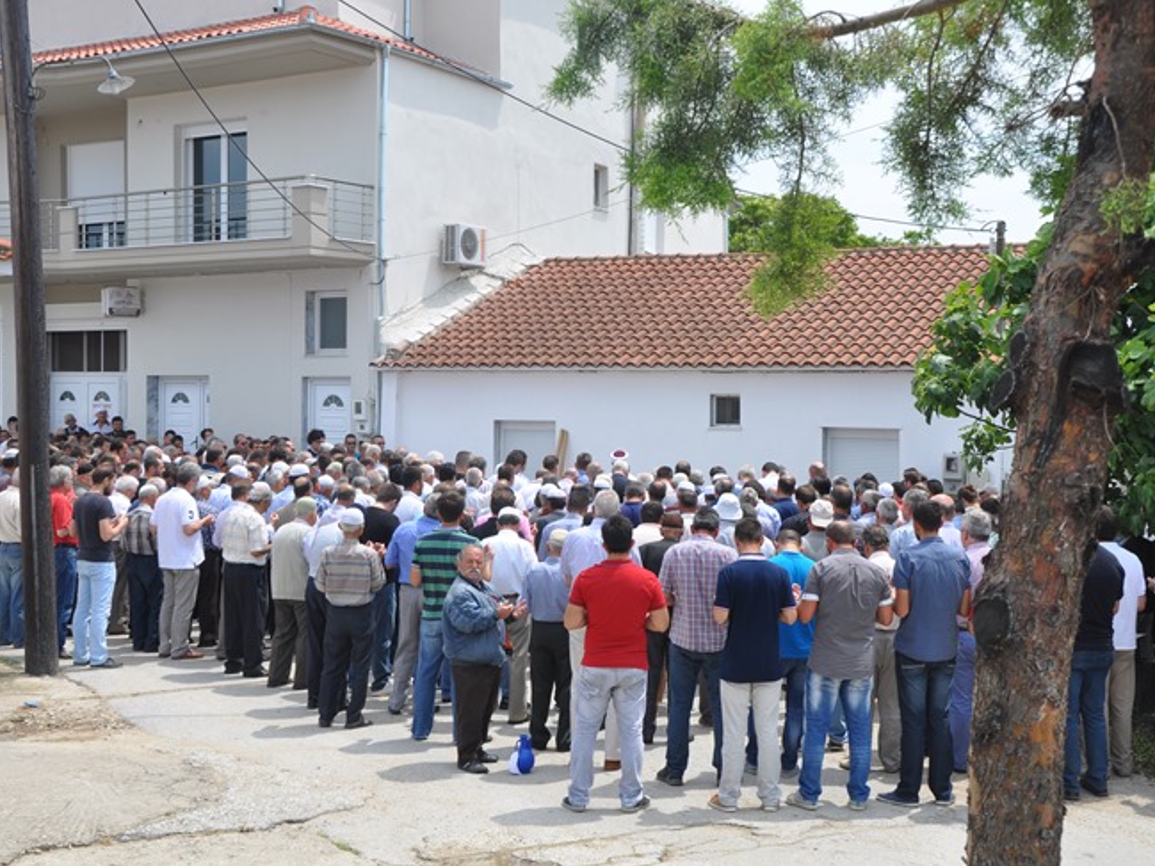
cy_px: 431
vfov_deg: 31.5
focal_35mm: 46
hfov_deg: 41.2
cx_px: 609
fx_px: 1535
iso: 200
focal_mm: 28
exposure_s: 1/320
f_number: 9
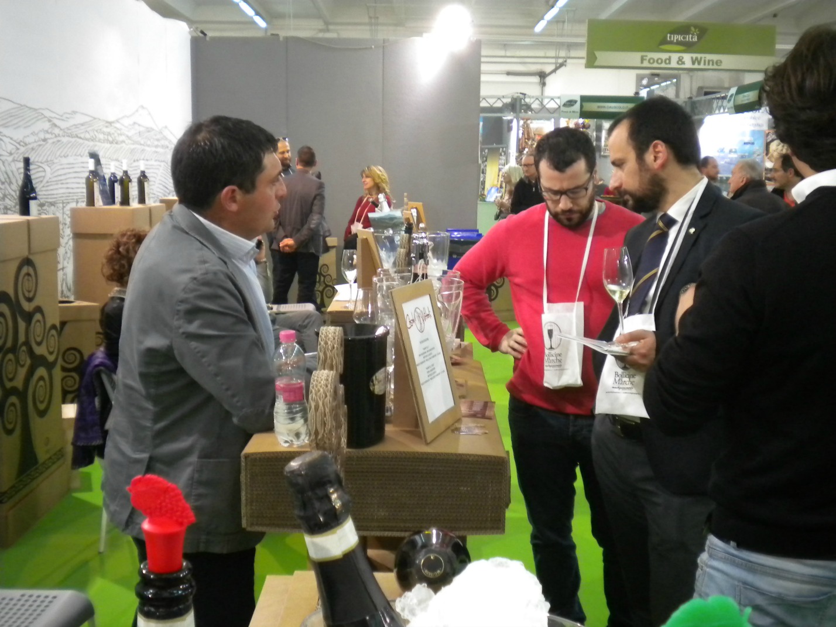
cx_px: 418
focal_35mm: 41
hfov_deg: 45.8
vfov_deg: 35.1
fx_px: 990
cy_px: 314
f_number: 3.5
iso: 400
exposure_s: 1/43
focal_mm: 7.4
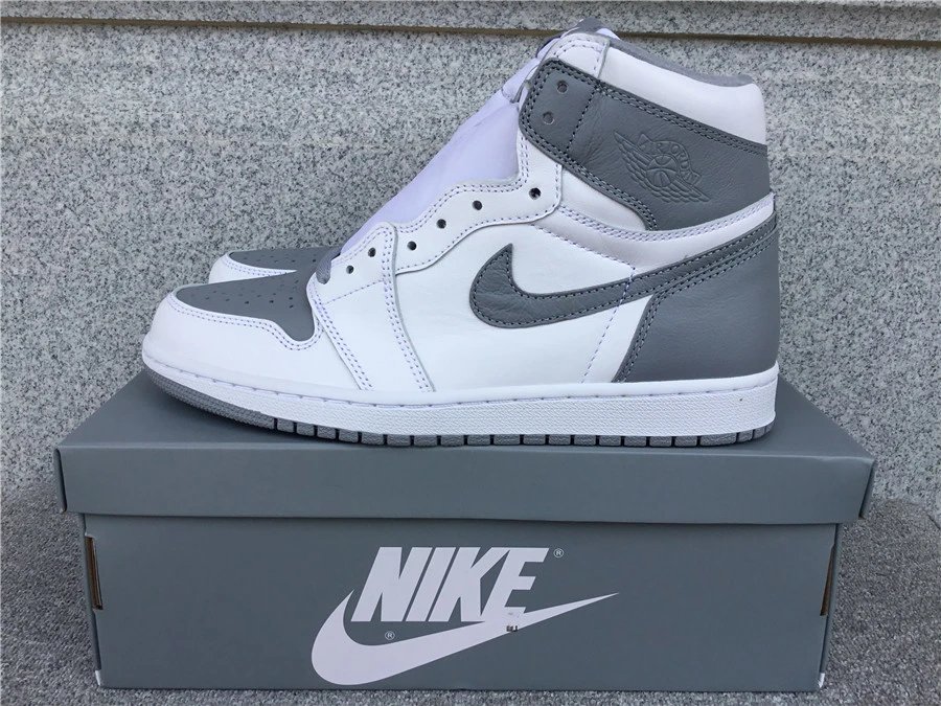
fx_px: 843
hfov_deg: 58.4
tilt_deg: -16.0
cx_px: 470
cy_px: 353
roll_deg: -0.6
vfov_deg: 45.4
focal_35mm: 31
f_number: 2.4
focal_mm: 3.3
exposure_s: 1/684
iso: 25
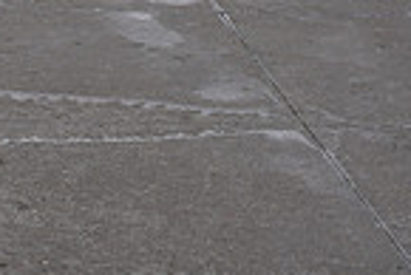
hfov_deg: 14.0
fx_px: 1646
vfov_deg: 9.1
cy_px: -245
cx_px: -9
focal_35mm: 144
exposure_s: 1/400
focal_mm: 36
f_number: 10
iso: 400
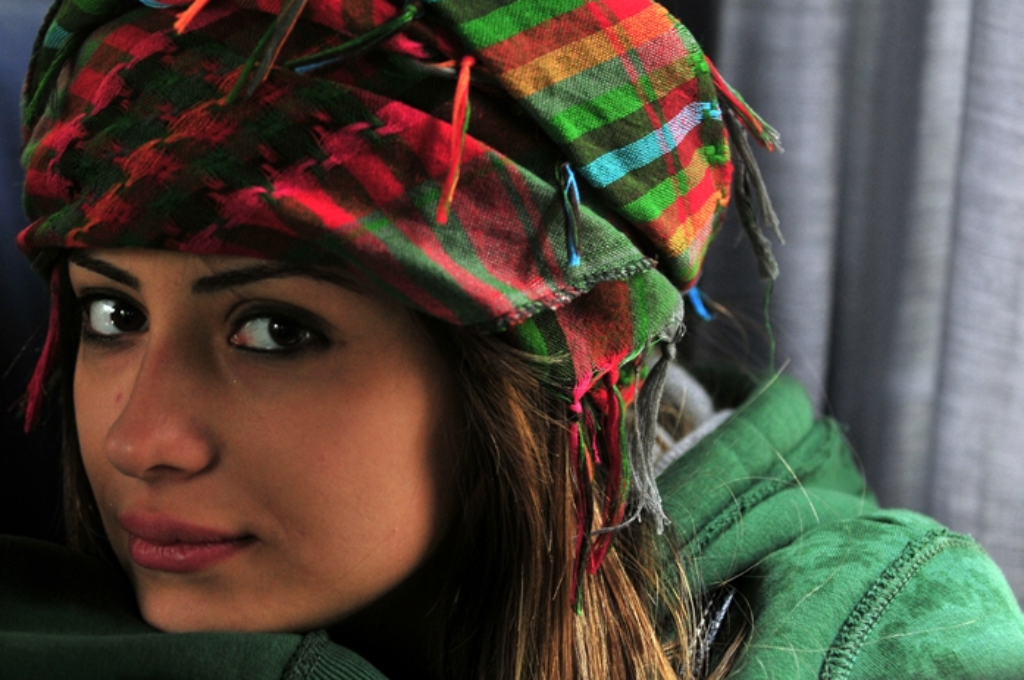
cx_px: 470
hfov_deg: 12.6
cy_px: 327
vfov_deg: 8.4
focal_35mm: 164
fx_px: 4647
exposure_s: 1/30
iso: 450
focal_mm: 95
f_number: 3.5
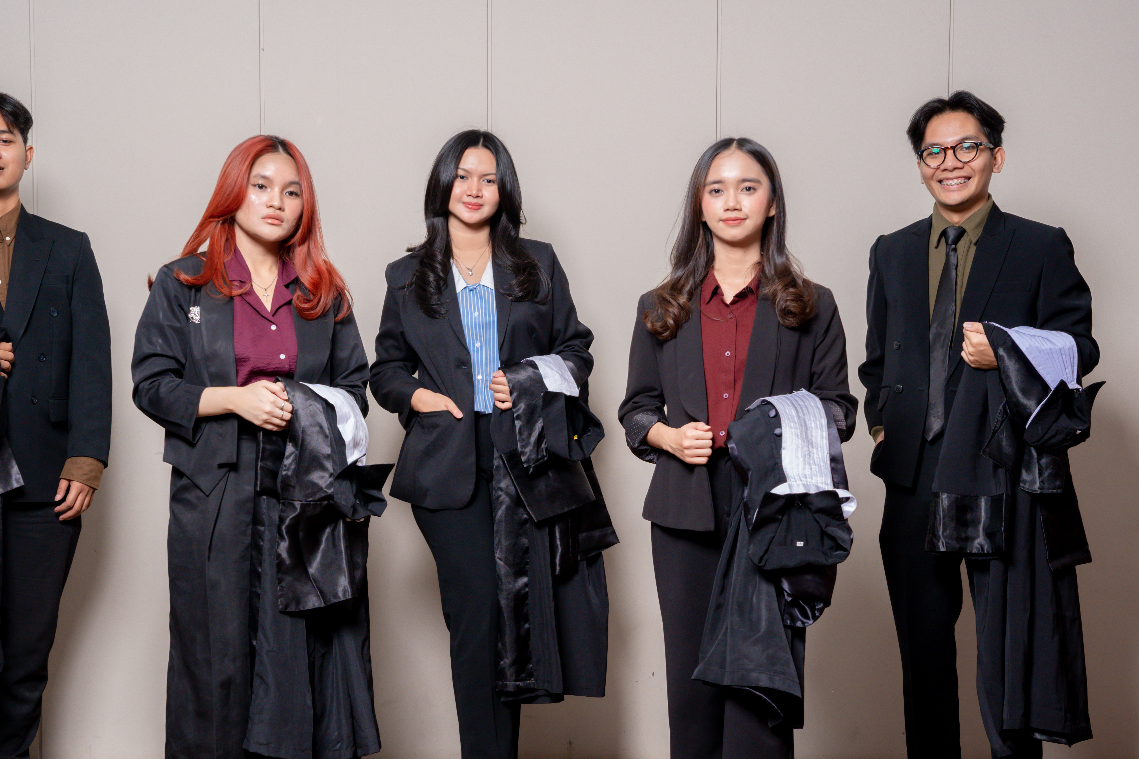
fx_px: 2118
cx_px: 477
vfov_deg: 20.3
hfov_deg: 30.0
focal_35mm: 67
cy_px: 462
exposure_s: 1/125
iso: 640
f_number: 7.1
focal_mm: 48.7
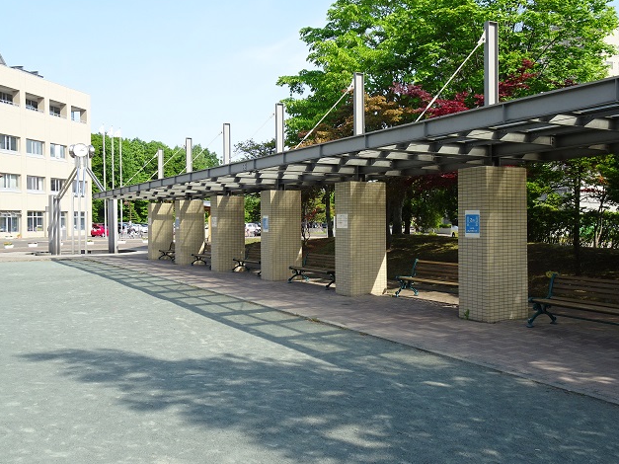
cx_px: 316
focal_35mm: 31
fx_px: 554
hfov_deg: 58.4
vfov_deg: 45.4
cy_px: 225
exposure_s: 1/400
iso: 80
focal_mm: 5.09
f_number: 4
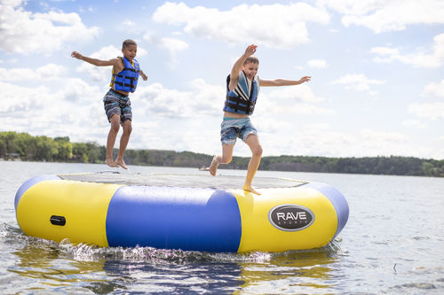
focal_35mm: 50
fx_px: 616
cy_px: 148
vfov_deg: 27.0
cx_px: 222
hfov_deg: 39.6
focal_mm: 50
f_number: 2.8
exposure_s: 1/8000
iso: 250
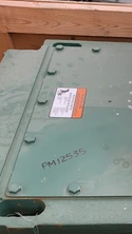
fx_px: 317
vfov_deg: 40.5
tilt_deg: -42.5
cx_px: 158
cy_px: 136
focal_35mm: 51
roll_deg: -7.3
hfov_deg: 21.8
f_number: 1.8
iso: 80
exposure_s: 1/121
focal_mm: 4.25
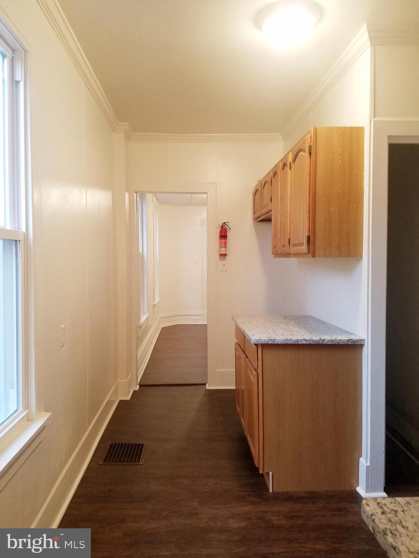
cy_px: 279
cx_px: 210
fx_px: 420
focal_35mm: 26
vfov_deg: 67.3
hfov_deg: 53.1
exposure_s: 1/30
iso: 160
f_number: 1.7
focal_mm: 4.2
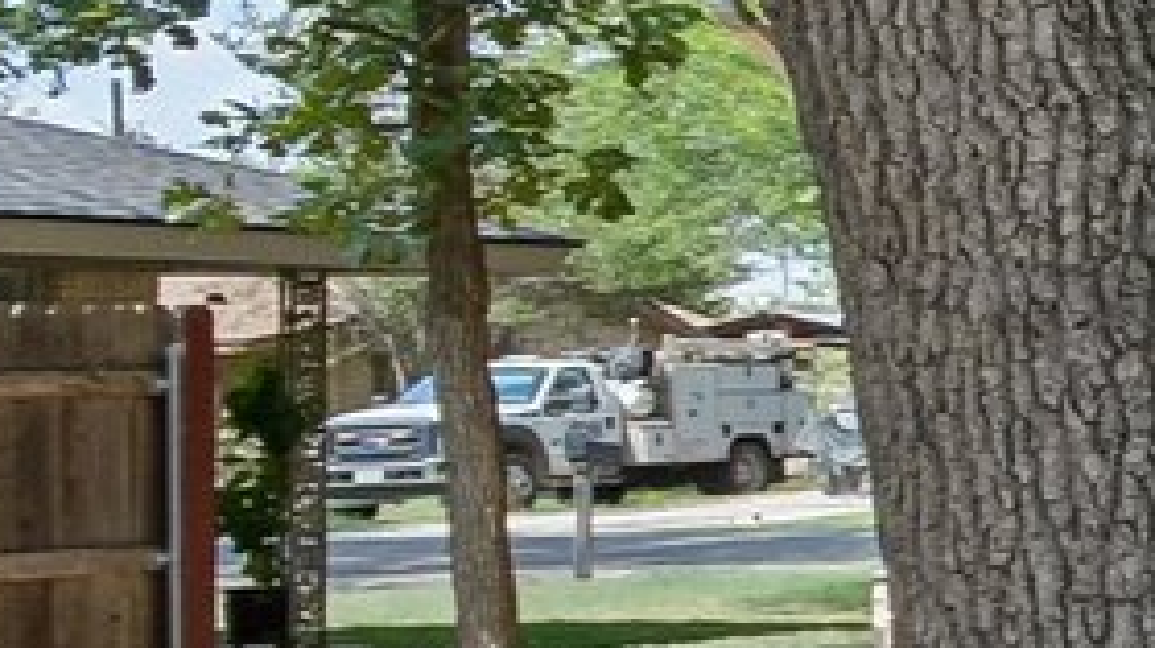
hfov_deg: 11.0
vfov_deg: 10.5
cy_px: 258
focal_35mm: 115
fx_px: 3519
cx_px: 3568
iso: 400
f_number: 8
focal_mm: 10
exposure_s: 1/250
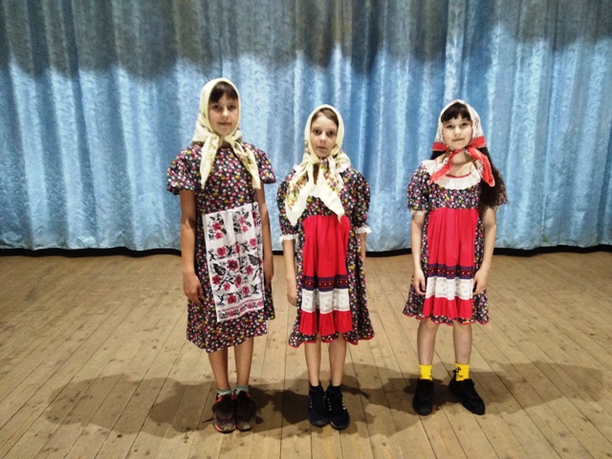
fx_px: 460
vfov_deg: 53.1
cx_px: 306
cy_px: 230
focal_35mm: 26
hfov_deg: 67.3
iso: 1000
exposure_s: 1/25
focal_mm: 3.81
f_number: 2.2
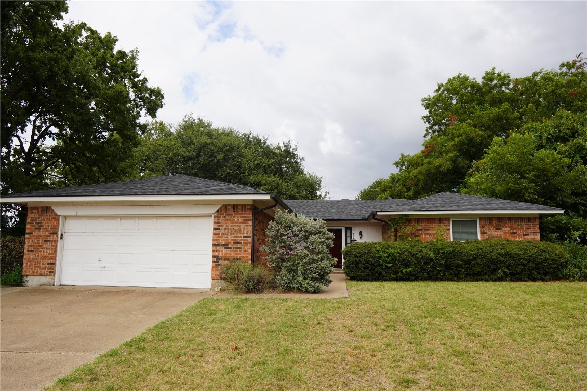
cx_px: 294
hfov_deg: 73.7
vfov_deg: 53.1
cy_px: 196
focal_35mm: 24
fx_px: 391
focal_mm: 16
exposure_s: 1/320
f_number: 5
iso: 100
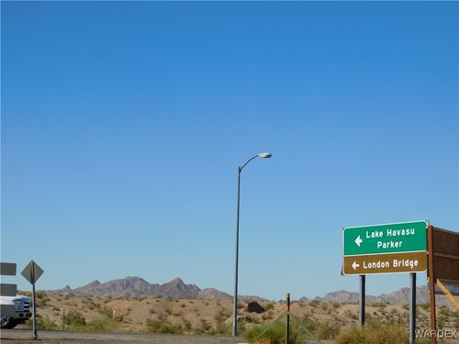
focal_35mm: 80
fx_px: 1061
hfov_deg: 24.4
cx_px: 230
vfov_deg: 18.4
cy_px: 172
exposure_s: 1/1250
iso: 125
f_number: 4.4
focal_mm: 14.2
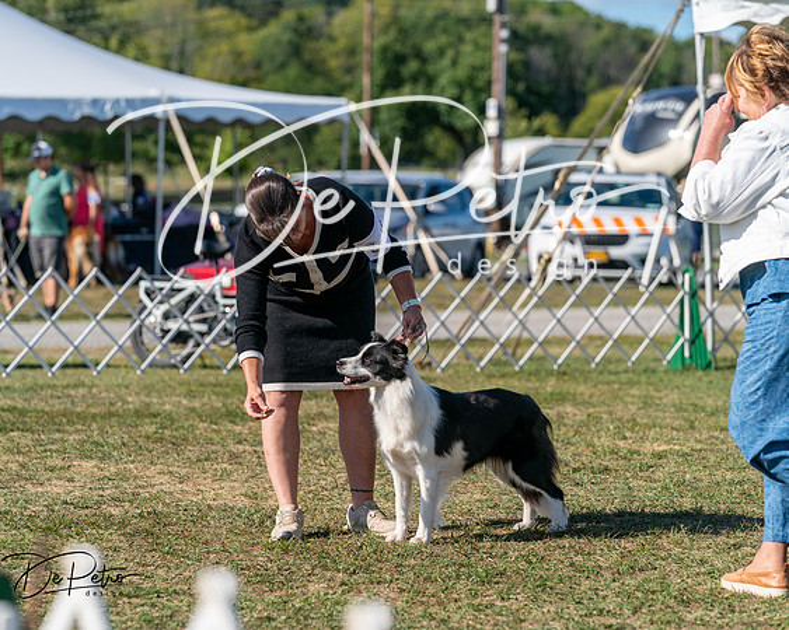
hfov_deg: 13.5
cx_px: 394
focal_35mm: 143
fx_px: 3339
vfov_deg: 10.8
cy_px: 315
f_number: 4.5
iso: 125
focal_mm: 127
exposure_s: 1/1250
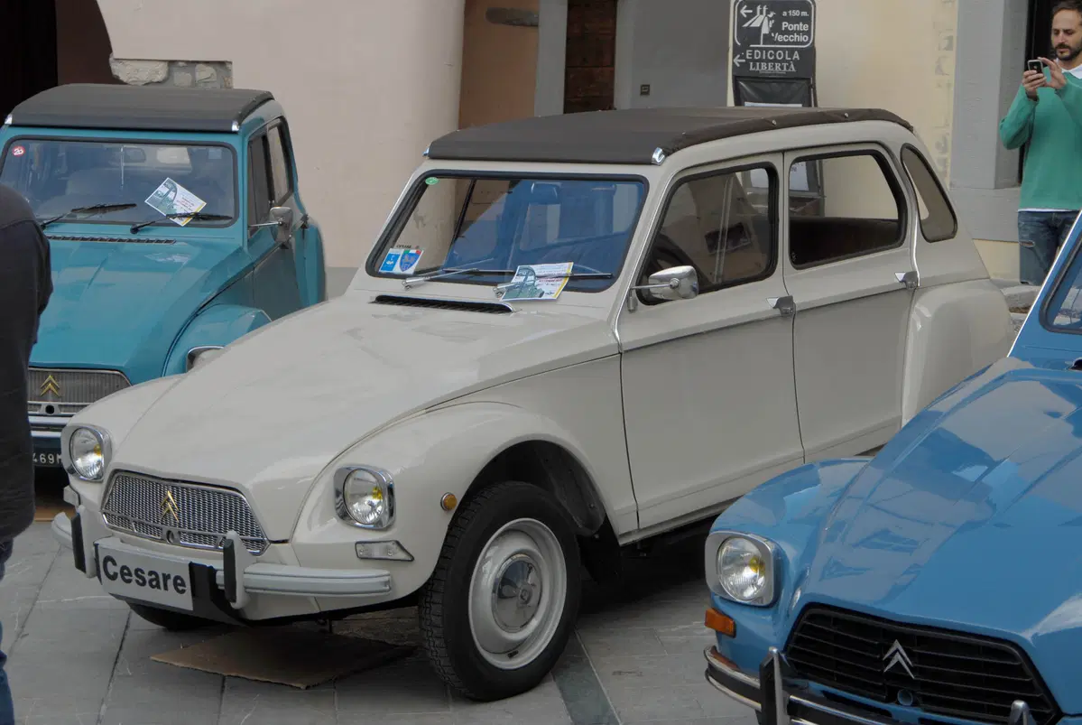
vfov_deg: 18.2
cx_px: 541
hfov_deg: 27.0
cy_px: 362
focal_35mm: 75
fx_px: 2257
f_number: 7.1
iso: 100
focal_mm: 50
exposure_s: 1/200
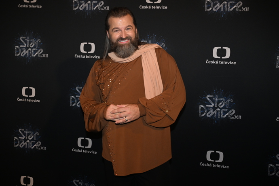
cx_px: 140
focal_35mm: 43
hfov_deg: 45.4
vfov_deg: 31.2
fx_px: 333
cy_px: 93
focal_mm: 43
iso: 2500
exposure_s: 1/200
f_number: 5.6
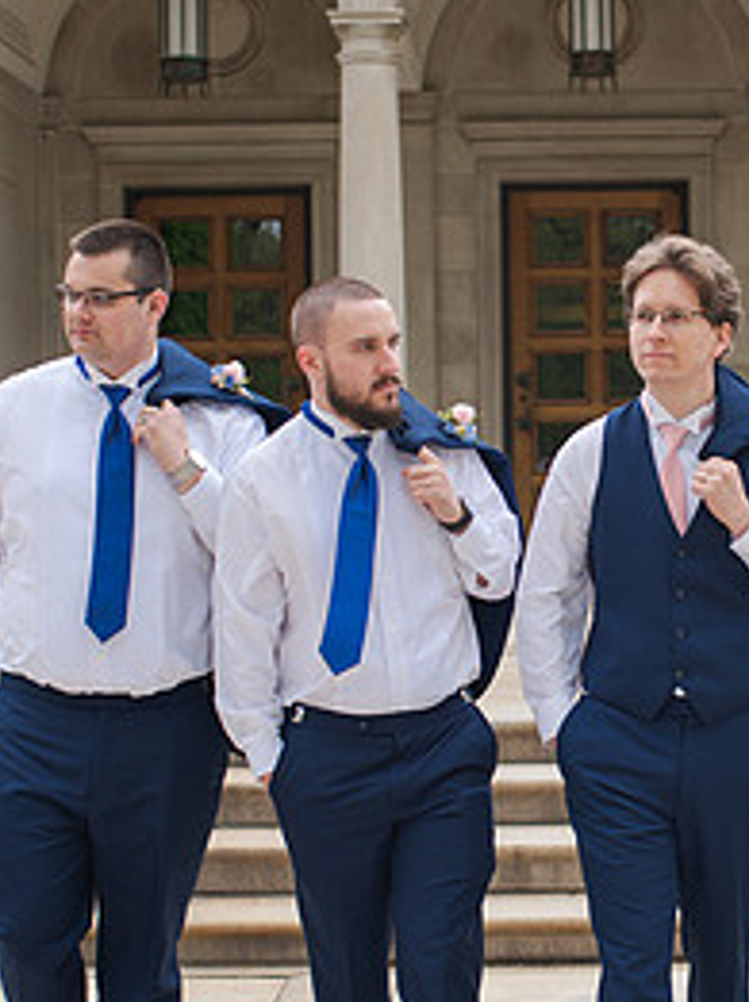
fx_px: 2343
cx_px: 616
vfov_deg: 24.1
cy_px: 546
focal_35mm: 81
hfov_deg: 18.0
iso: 100
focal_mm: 35
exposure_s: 1/320
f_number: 3.2
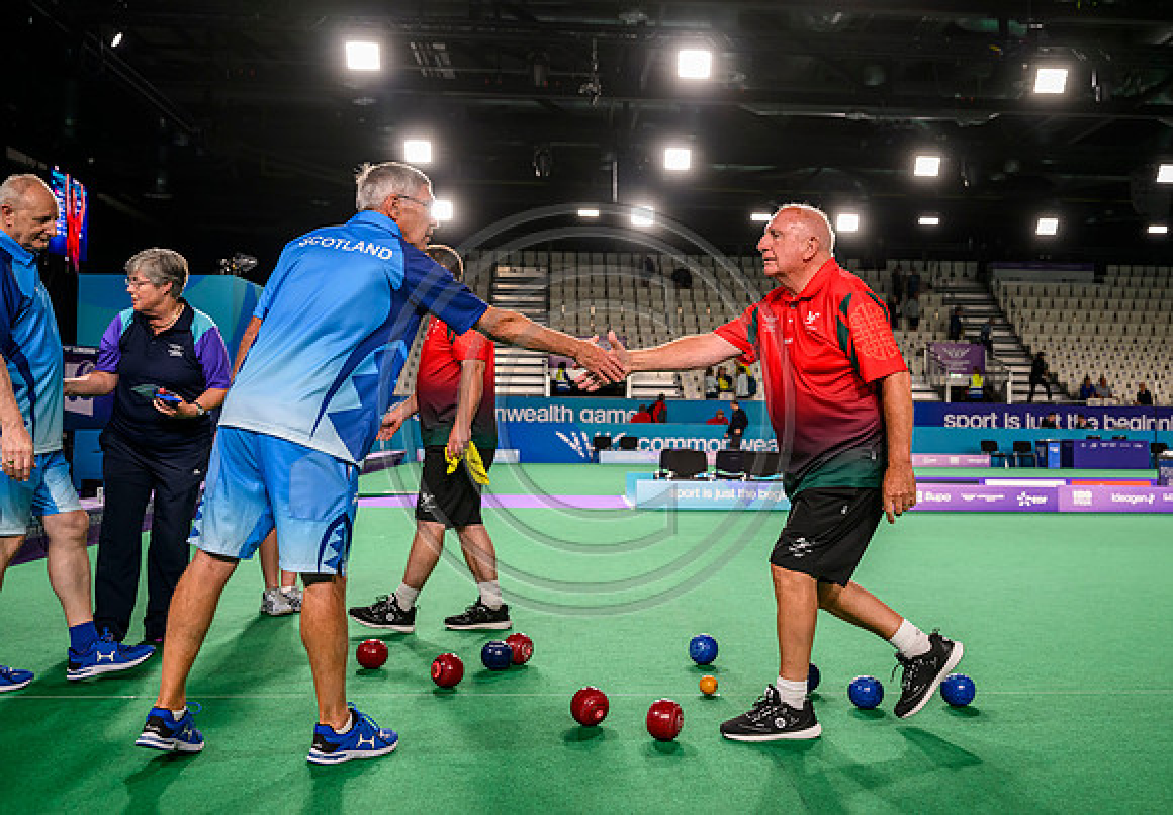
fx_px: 1293
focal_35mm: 39
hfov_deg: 48.6
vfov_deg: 35.0
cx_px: 685
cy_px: 359
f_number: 3.5
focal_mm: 34
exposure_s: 1/1000
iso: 1250
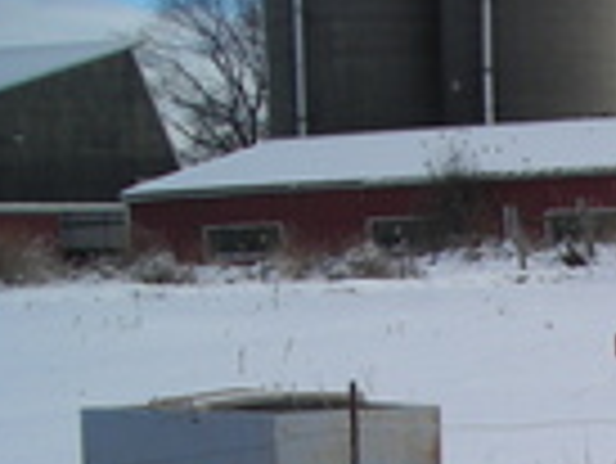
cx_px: 1129
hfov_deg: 12.0
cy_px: 874
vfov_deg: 9.3
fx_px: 2689
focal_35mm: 151
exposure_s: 1/222
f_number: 6.4
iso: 50
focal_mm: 6.3
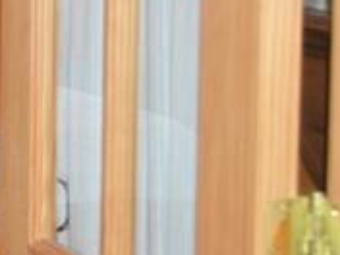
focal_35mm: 151
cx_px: -469
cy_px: 23
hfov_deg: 11.1
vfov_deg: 9.8
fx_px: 1483
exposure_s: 1/125
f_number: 4
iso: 220
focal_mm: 18
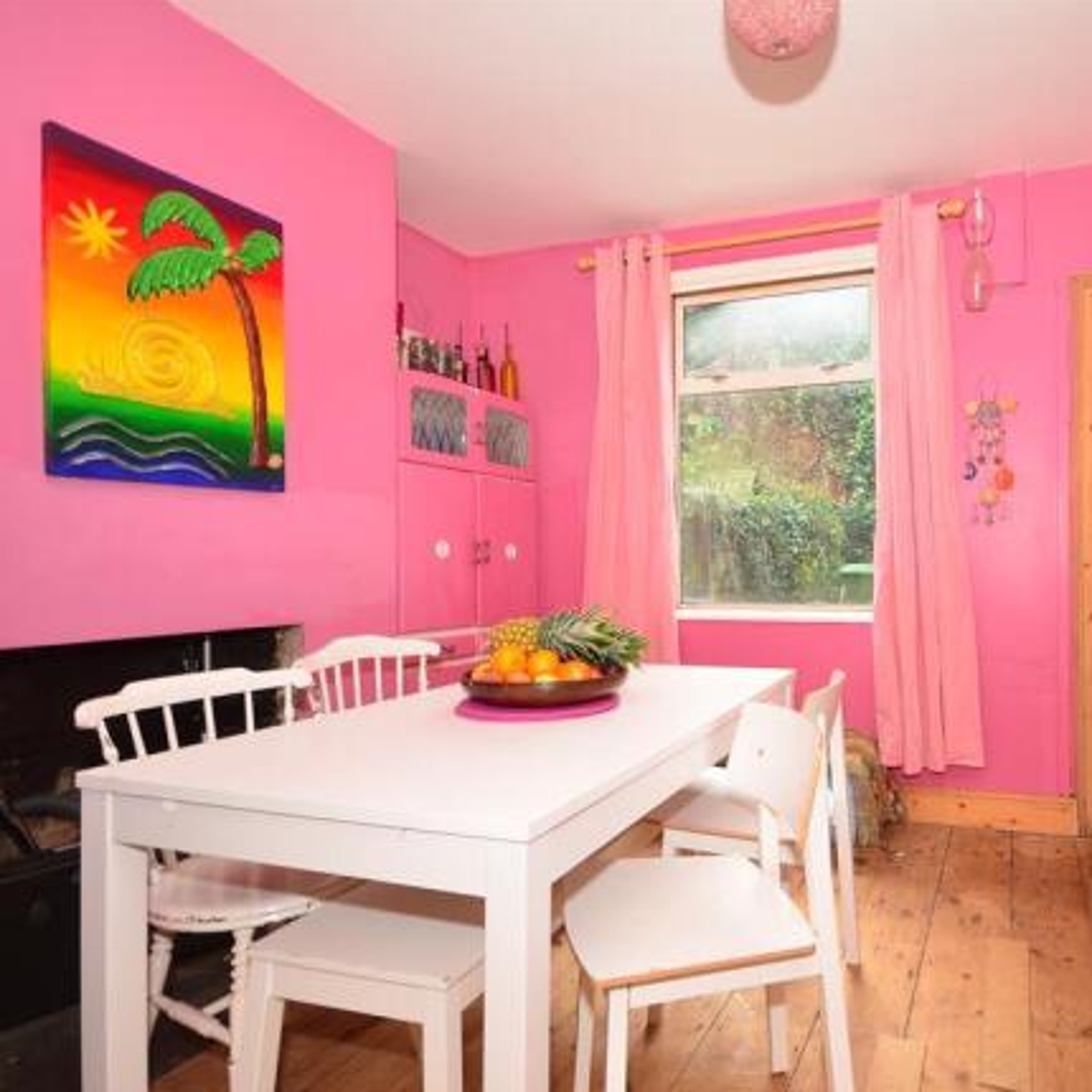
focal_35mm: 22
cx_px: 752
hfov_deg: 66.5
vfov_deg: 68.8
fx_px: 797
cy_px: 546
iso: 200
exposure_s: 1/30
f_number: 4.2
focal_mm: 11.5
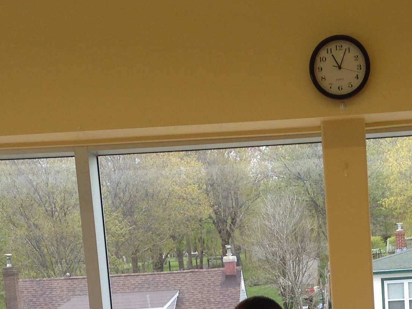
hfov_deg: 19.9
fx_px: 1166
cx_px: 307
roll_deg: +4.3
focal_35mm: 98
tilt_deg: -7.9
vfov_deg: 14.4
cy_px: 415
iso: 50
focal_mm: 4.12
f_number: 2.4
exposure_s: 1/146
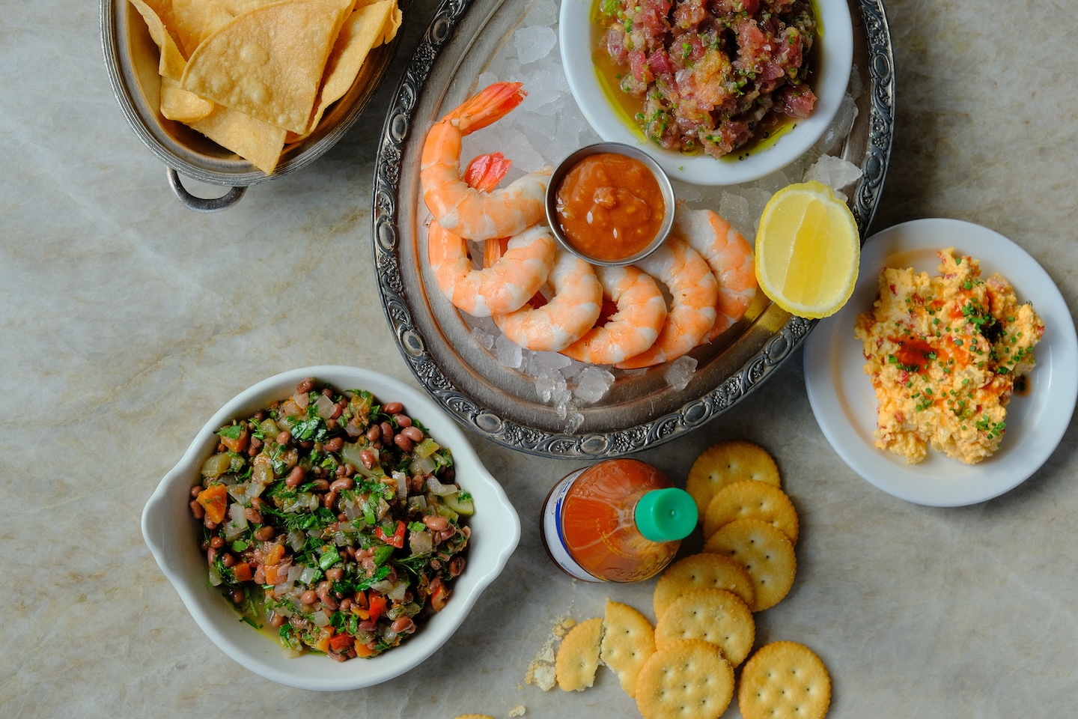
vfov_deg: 23.4
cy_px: 360
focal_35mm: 58
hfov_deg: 34.5
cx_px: 539
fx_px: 1737
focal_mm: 38.8
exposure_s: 1/250
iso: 640
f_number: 5.6
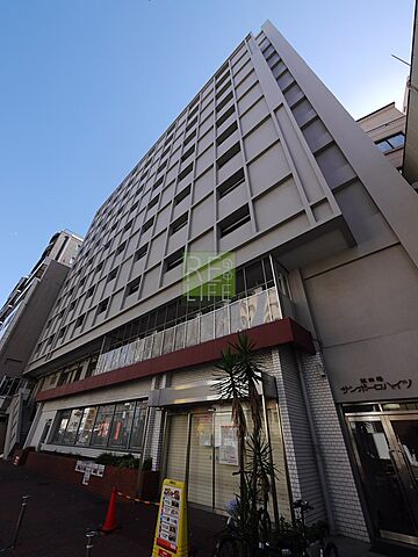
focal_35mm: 14
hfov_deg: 85.7
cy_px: 278
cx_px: 209
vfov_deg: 102.1
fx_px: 225
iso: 160
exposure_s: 1/250
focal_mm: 7
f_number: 5.6
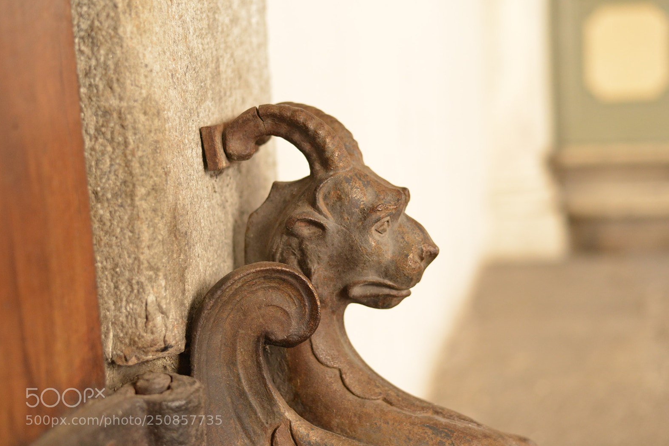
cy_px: 226
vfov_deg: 26.5
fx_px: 948
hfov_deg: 38.9
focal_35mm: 51
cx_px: 340
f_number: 2.8
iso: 2200
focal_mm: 50
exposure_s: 1/400
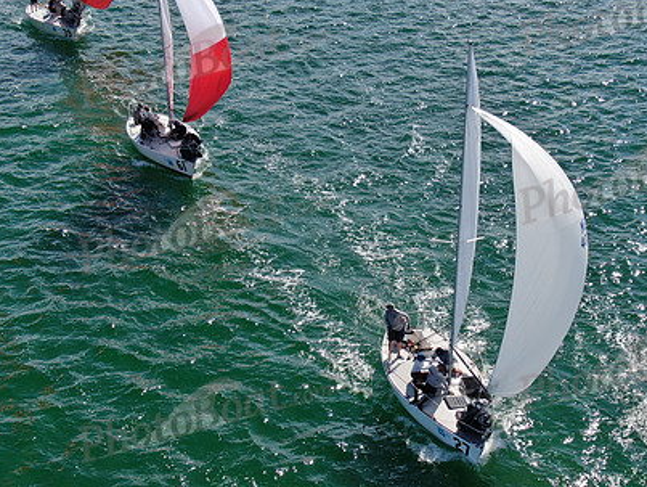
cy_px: 297
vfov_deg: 21.3
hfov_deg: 28.0
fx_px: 1291
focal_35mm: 69
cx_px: 427
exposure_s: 1/800
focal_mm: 8.6
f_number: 3.8
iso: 100
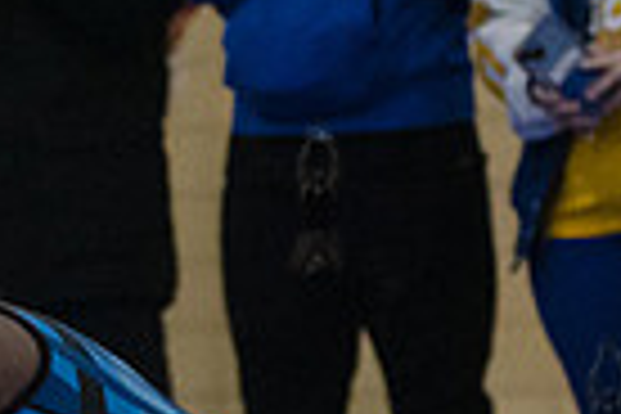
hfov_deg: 3.9
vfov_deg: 2.6
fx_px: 9176
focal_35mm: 532
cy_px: 527
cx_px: -122
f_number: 3.2
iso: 6400
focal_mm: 105
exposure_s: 1/400
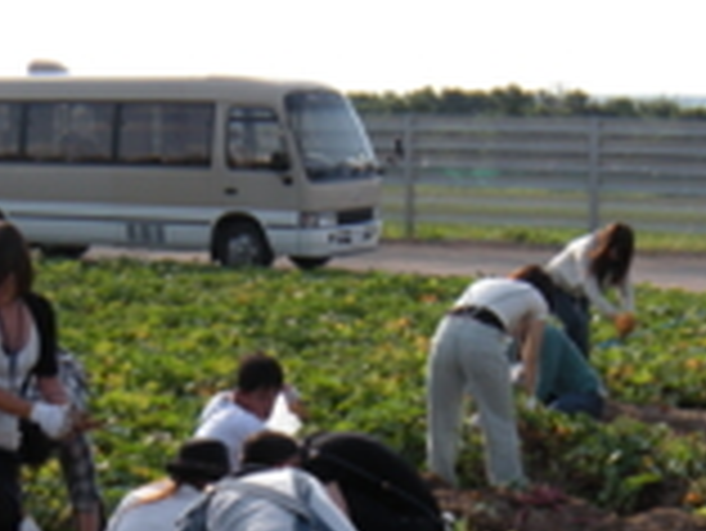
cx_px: 526
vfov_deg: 16.3
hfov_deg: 21.8
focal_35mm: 89
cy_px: 508
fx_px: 1817
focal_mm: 5.9
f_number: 3.8
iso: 64
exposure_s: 1/423
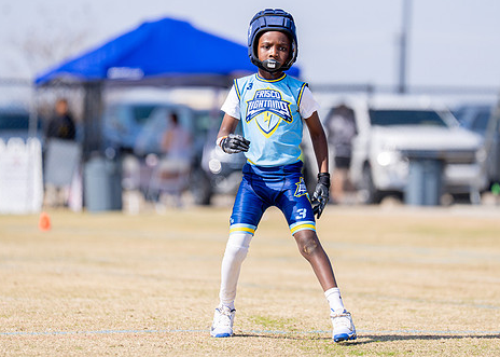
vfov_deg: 4.5
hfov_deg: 6.3
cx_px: 290
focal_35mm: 320
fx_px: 4542
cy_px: 121
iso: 100
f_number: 2.8
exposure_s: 1/2500
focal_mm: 194
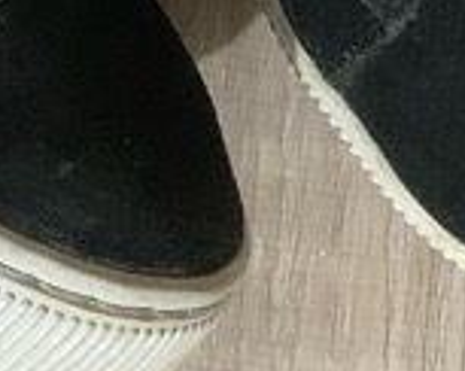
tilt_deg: -81.2
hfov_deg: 11.5
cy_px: -633
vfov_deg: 8.2
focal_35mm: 166
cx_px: 9
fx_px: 2282
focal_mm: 4.25
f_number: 1.8
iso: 640
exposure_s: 1/30
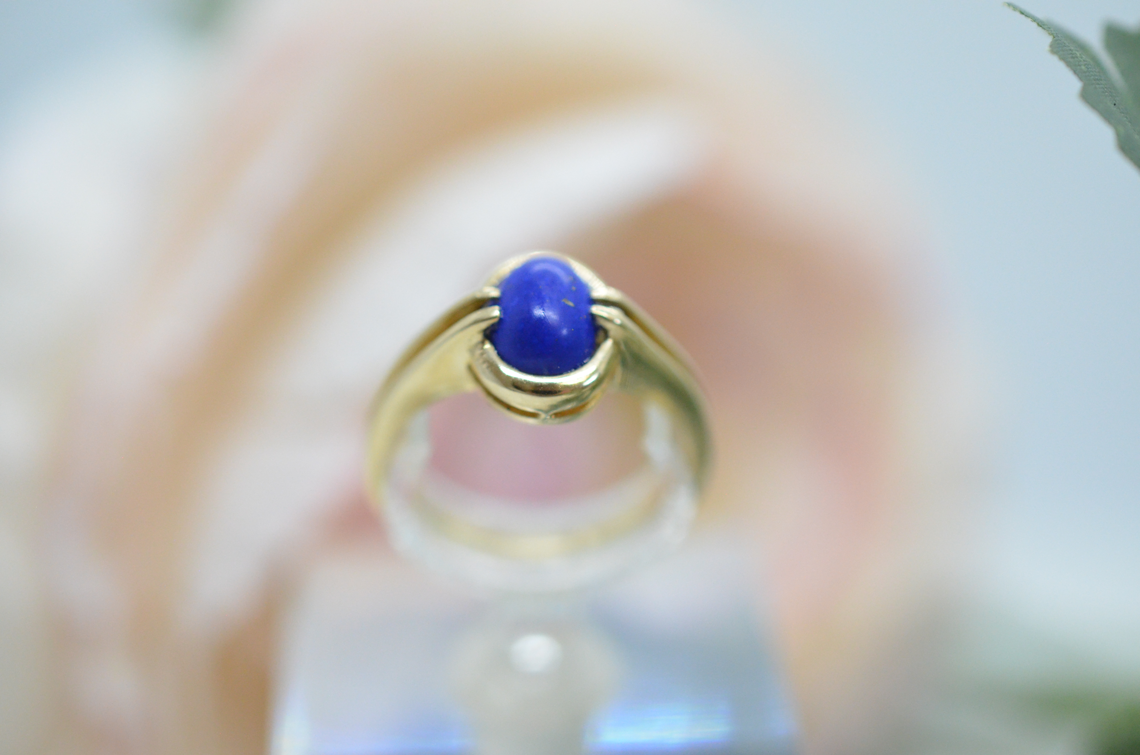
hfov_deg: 33.5
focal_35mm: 60
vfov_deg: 22.5
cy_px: 378
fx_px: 1896
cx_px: 570
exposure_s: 1/2000
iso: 3200
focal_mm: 40
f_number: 4
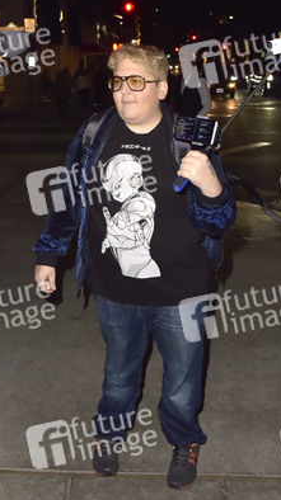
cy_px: 249
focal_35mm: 33
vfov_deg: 59.5
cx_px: 129
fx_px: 438
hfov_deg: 35.5
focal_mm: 31
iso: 1000
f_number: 6.3
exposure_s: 1/320
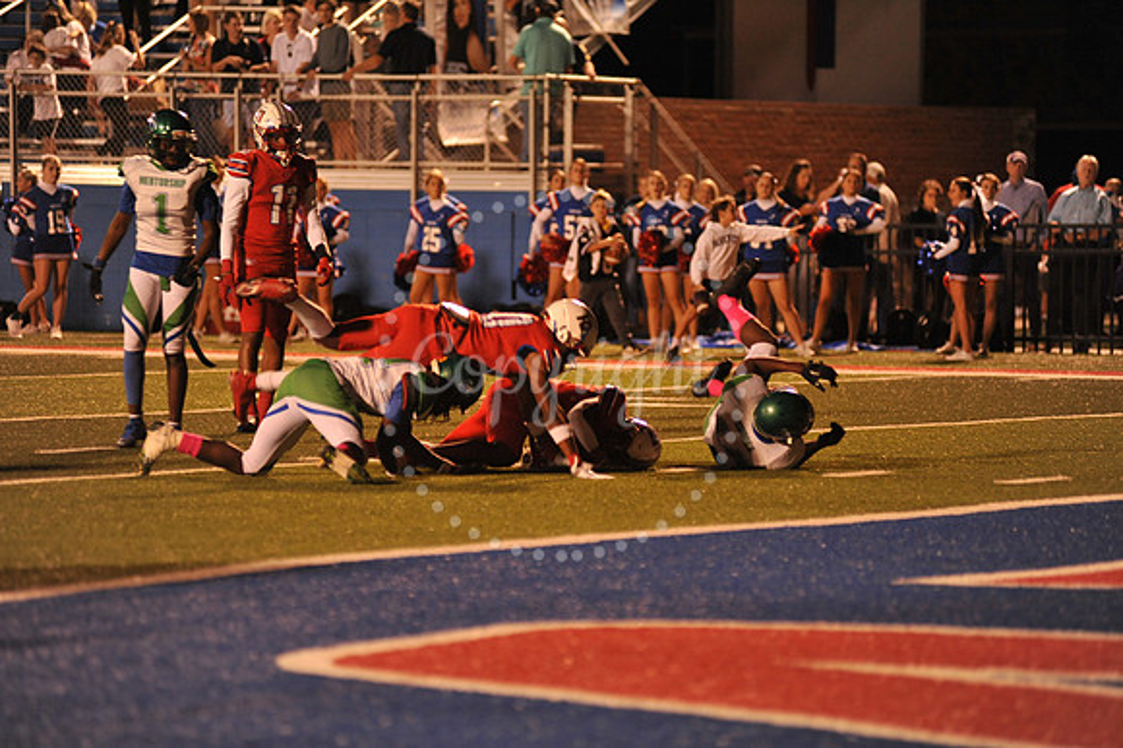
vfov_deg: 6.9
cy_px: 374
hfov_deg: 10.3
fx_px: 6235
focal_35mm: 200
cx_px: 562
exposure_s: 1/200
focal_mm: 200
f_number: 2.8
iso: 2000
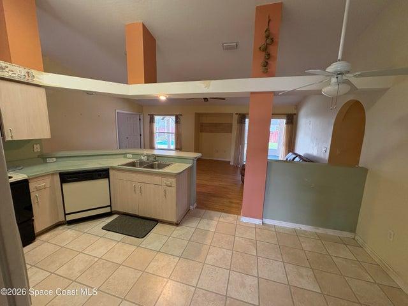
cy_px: 153
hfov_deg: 102.1
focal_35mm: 14
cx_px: 204
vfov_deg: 85.7
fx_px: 165
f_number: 2.2
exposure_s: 1/60
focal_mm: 2.22
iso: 250
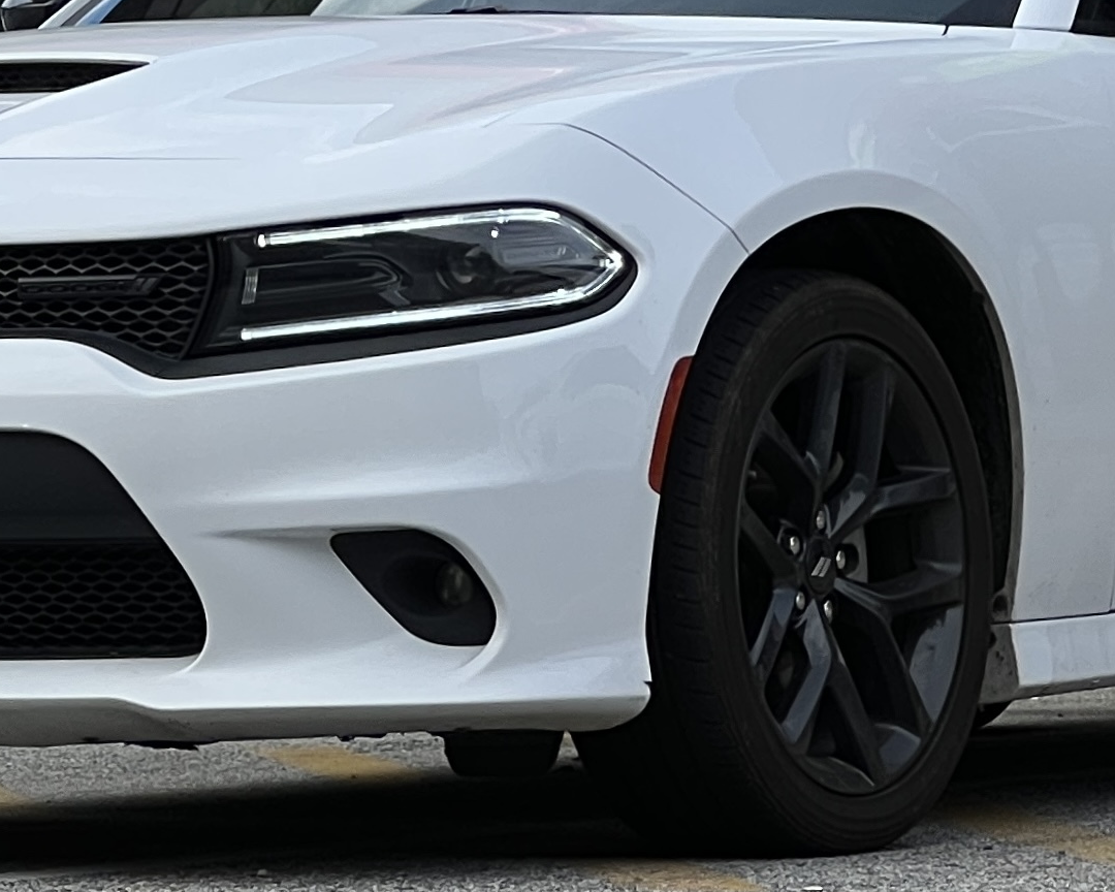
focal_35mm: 195
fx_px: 6435
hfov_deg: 9.9
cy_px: -65
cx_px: 722
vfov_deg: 7.9
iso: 32
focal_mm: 9
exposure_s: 1/547
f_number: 2.8
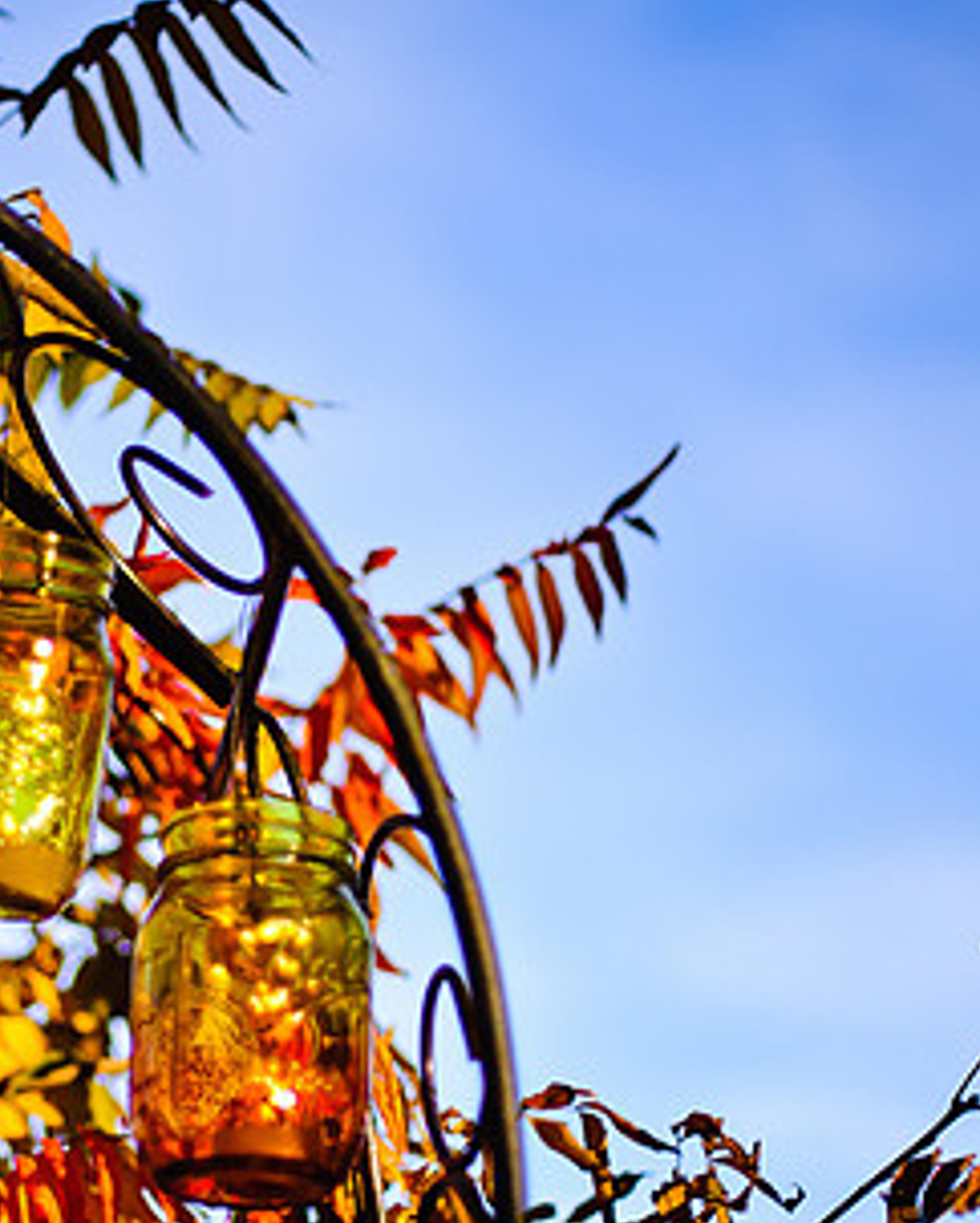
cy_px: 672
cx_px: 186
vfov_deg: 21.2
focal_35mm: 90
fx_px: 3260
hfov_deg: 17.0
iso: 250
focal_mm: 50
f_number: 1.4
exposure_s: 1/5000
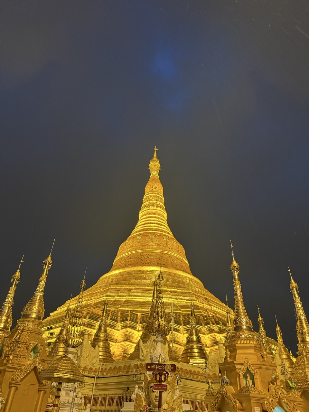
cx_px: 154
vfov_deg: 71.6
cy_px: 206
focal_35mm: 24
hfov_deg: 56.8
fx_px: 286
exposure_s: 1/50
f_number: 1.78
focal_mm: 6.76
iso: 640
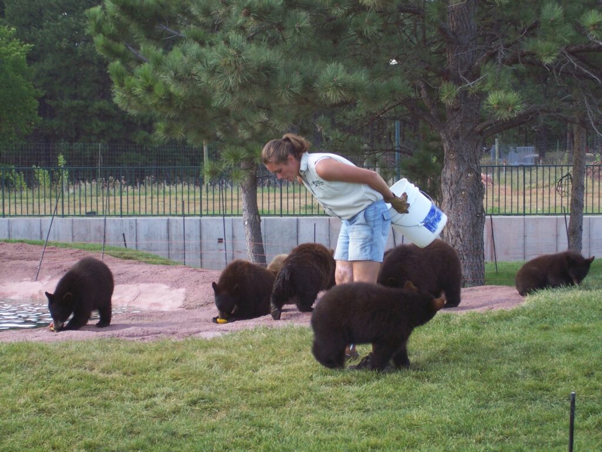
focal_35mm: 102
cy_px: 226
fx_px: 1774
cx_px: 301
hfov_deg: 19.3
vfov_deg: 14.5
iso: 80
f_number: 4.6
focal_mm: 16.8
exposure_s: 1/125
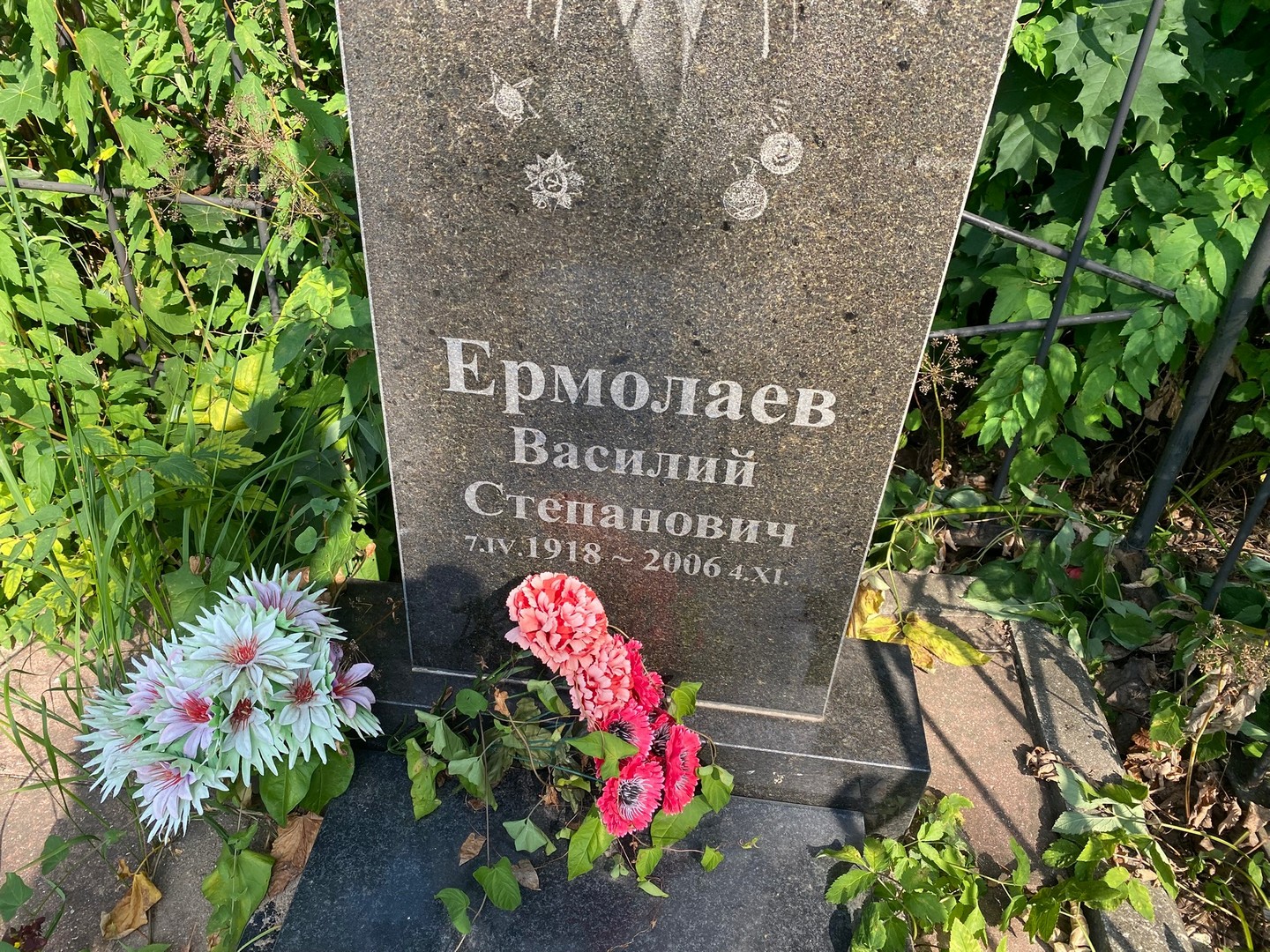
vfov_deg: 53.1
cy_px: 476
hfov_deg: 67.3
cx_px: 635
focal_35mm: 26
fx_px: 954
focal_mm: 4.25
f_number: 1.8
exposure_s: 1/600
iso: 32
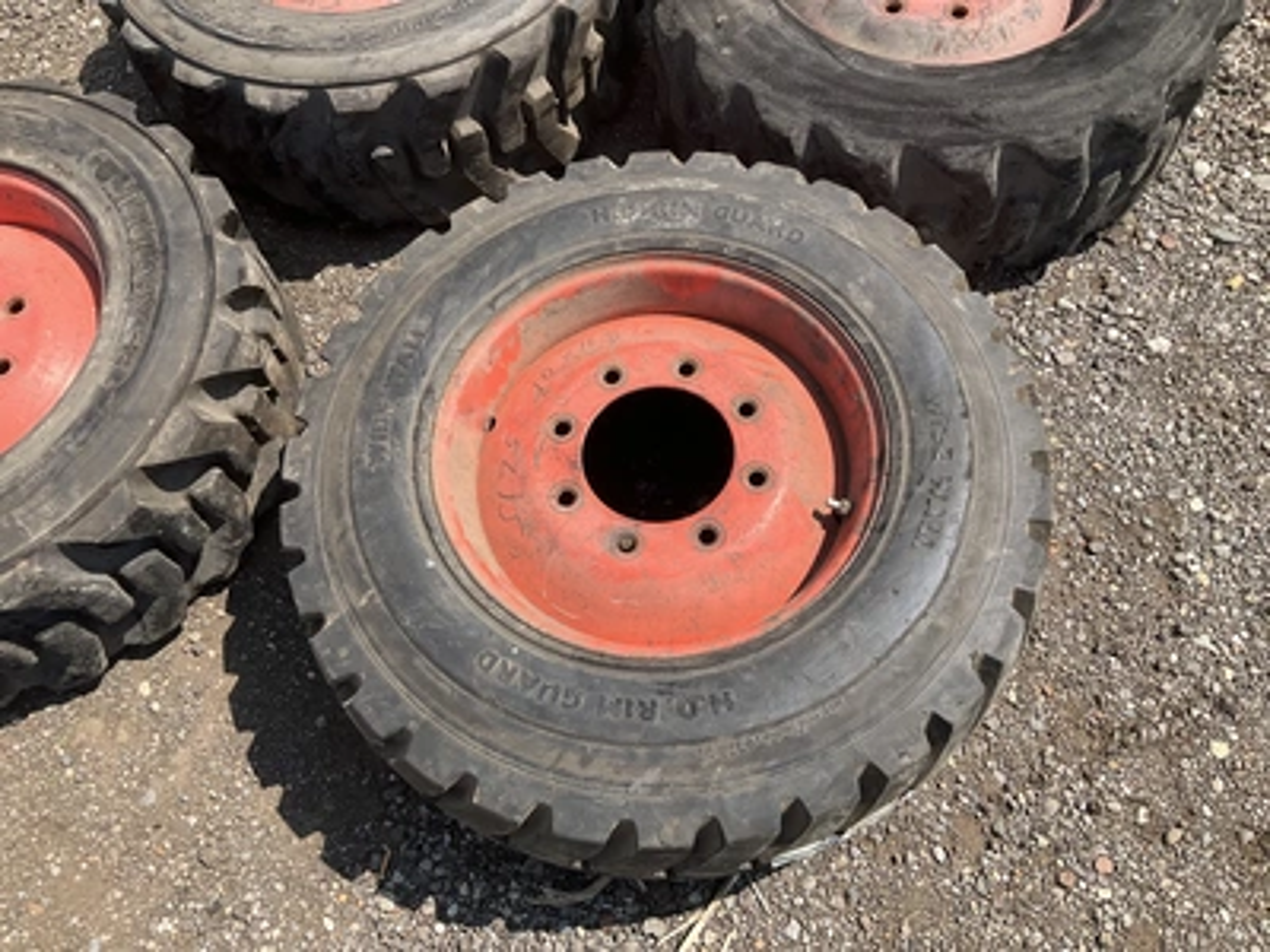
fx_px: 1064
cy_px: 476
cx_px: 635
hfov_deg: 61.7
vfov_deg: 48.2
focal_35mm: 29
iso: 25
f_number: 1.8
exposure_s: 1/1195
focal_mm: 3
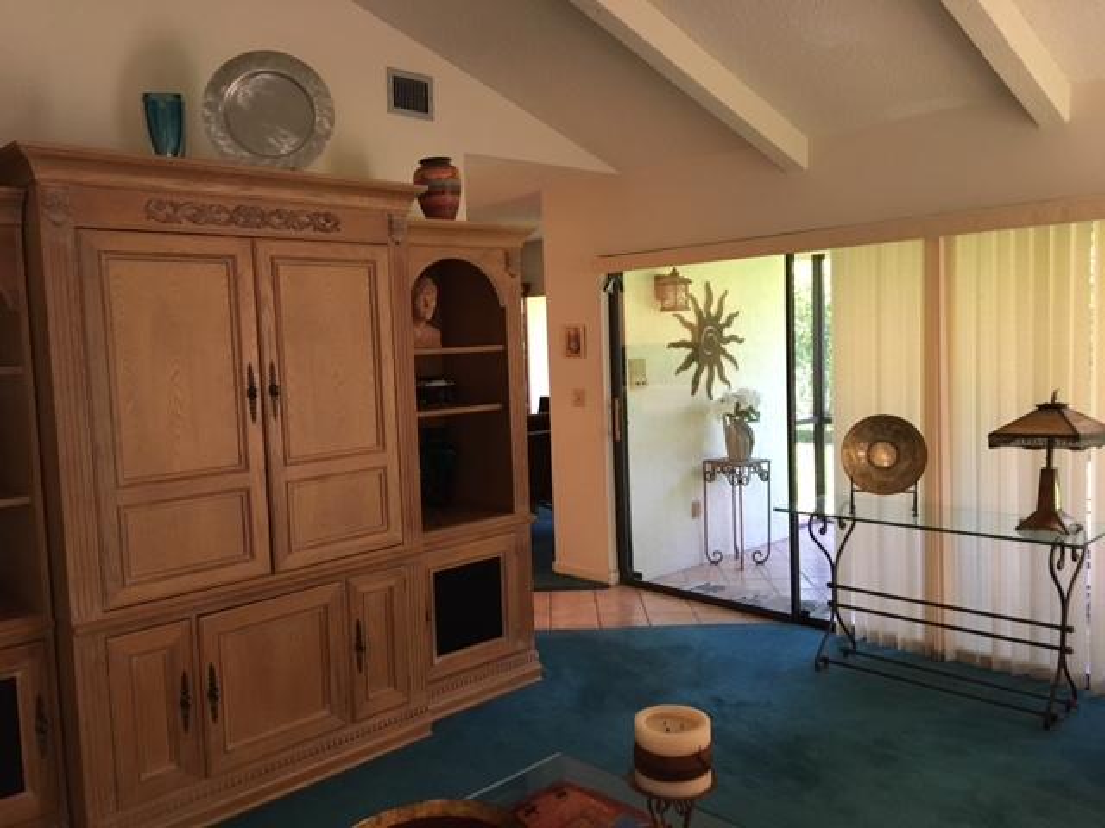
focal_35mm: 29
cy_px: 414
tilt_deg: -5.9
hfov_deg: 61.7
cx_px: 552
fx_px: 926
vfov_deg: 48.2
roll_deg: +2.0
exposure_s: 1/30
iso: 160
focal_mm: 4.15
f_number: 2.2
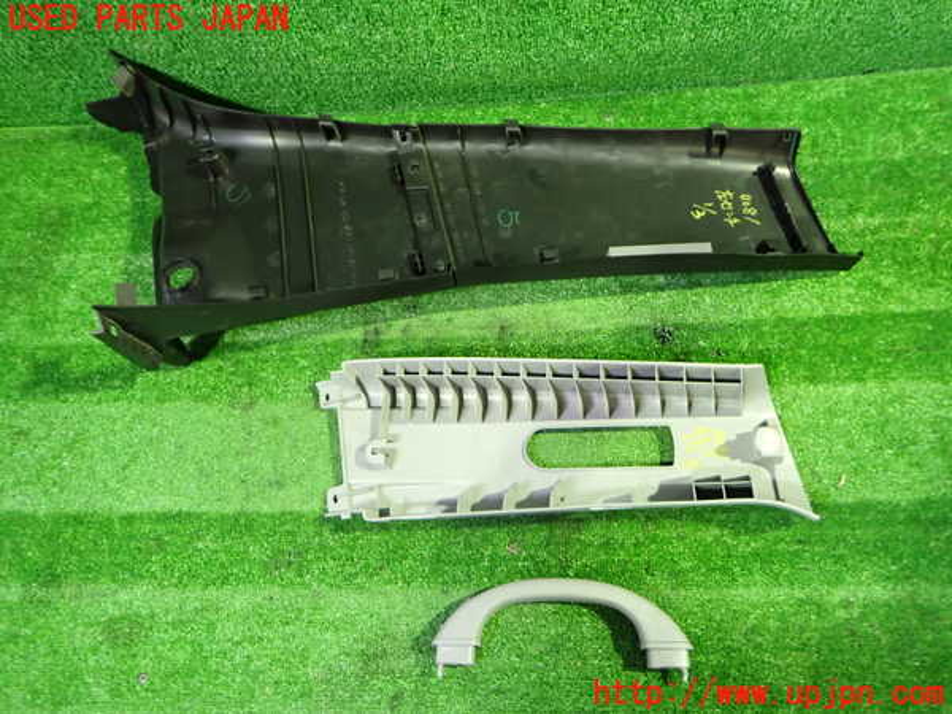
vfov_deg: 54.9
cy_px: 357
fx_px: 688
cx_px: 476
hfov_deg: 69.4
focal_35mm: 25
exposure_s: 1/30
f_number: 2
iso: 800
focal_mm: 4.5
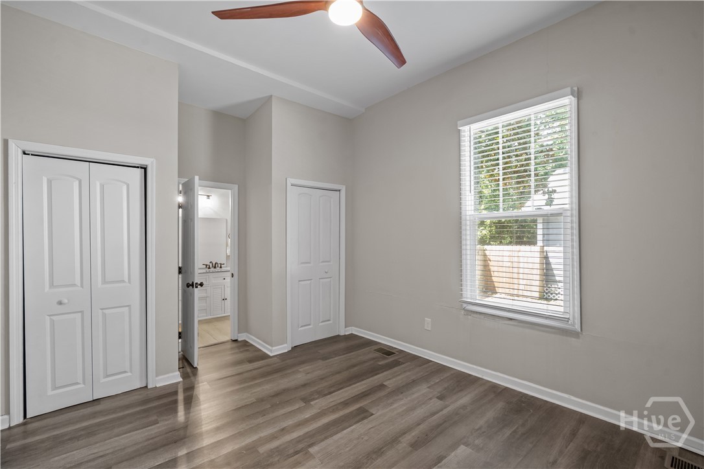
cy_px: 234
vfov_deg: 77.3
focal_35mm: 15
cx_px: 352
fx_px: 293
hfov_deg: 100.4
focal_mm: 15
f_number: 8
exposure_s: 1/30
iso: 10000
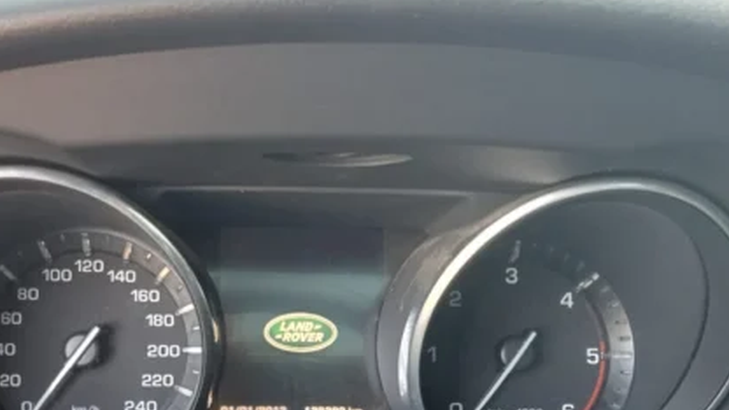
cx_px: 277
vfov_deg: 26.6
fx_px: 851
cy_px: 322
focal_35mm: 44
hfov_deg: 46.0
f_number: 2.2
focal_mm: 3.46
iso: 322
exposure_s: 1/33.3
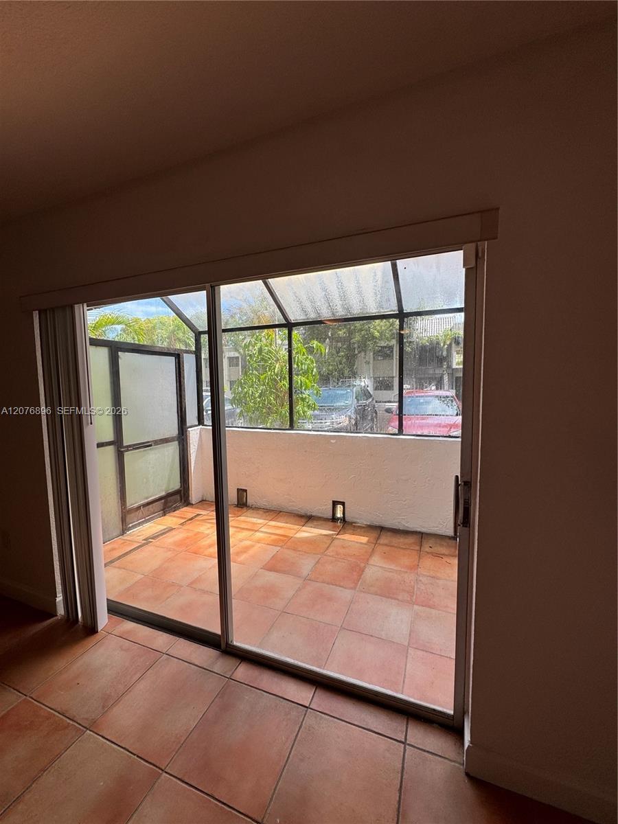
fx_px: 333
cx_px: 309
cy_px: 412
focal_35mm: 14
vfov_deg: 102.1
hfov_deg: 85.7
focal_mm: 2.22
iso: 40
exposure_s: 1/346
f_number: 2.2
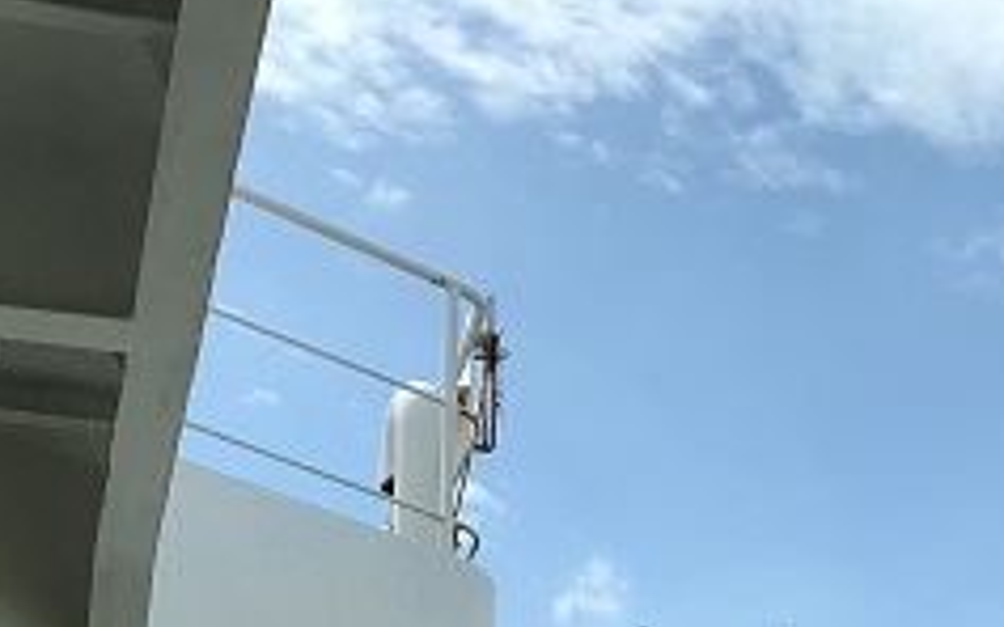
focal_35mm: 100
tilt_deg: +11.4
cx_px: 661
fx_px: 2736
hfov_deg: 20.7
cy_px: 1203
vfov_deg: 11.8
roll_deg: +0.0
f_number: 1.8
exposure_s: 1/1567
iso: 20
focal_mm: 3.99
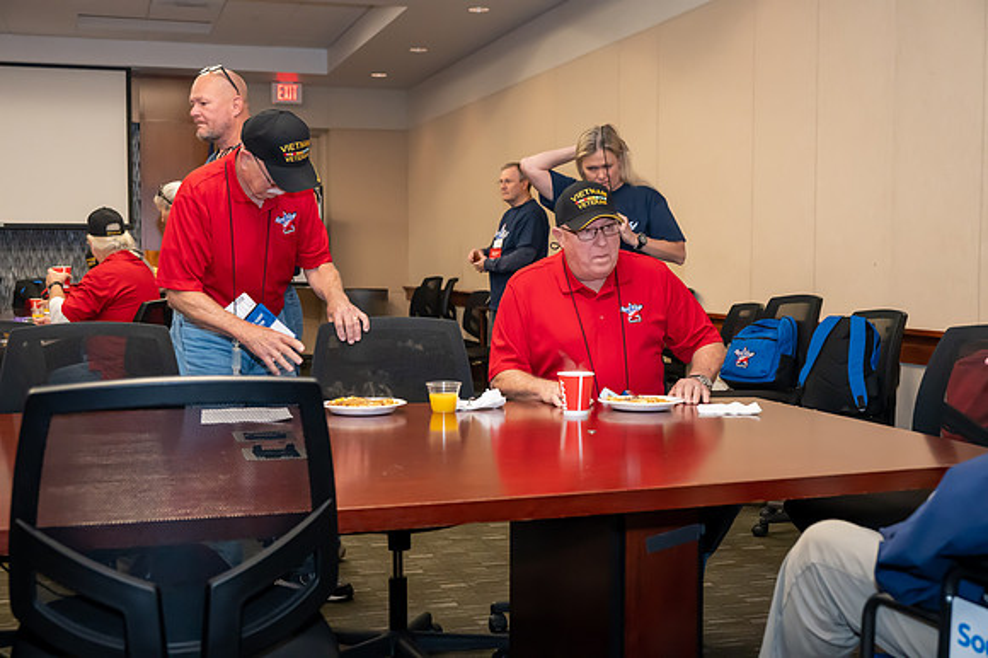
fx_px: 1207
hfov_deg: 44.5
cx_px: 494
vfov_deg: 30.5
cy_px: 329
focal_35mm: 44
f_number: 5.3
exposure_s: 1/160
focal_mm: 44
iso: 9000
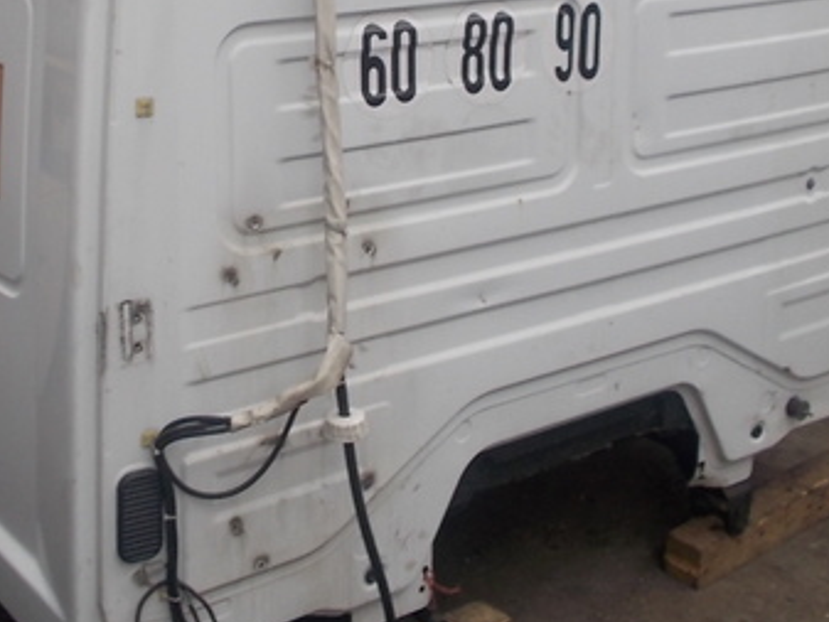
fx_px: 1318
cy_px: 86
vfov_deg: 25.9
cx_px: 256
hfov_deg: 34.5
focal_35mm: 55
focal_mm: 4.1
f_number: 3.3
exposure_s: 1/40
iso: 80
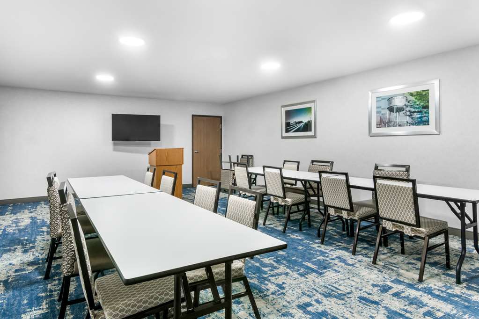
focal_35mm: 20
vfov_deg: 63.2
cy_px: 160
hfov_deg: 85.4
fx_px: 259
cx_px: 240
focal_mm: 13
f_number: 8
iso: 800
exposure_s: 1/6
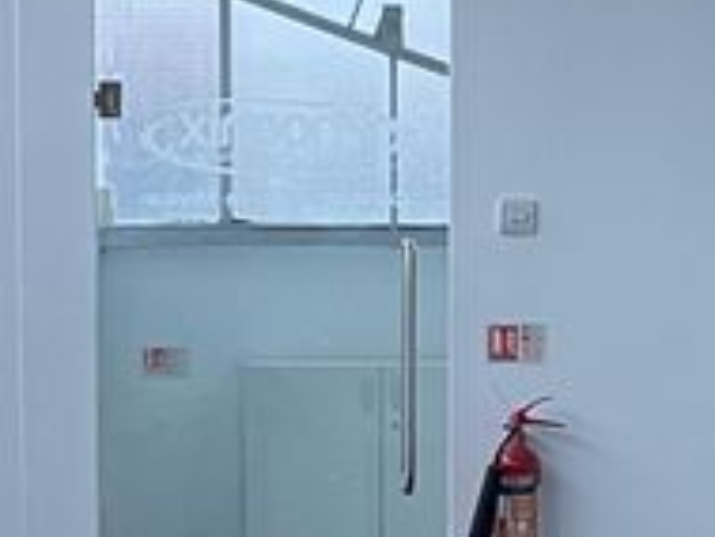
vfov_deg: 10.0
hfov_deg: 13.4
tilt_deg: -4.8
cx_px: 310
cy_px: 558
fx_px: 3038
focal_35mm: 147
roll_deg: +0.5
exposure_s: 1/60
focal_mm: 5.1
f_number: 1.6
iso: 320
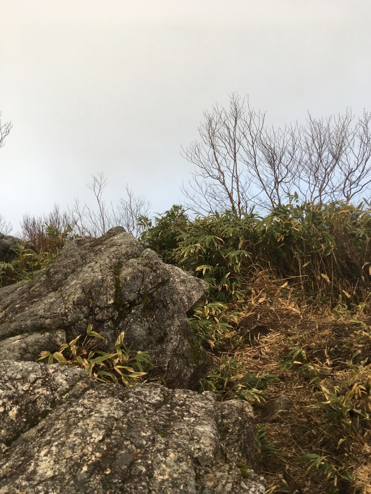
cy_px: 247
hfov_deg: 48.2
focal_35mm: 29
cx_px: 186
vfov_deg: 61.7
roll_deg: +0.5
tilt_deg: -7.4
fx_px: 414
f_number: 2.2
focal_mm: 4.15
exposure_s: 1/120
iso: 32
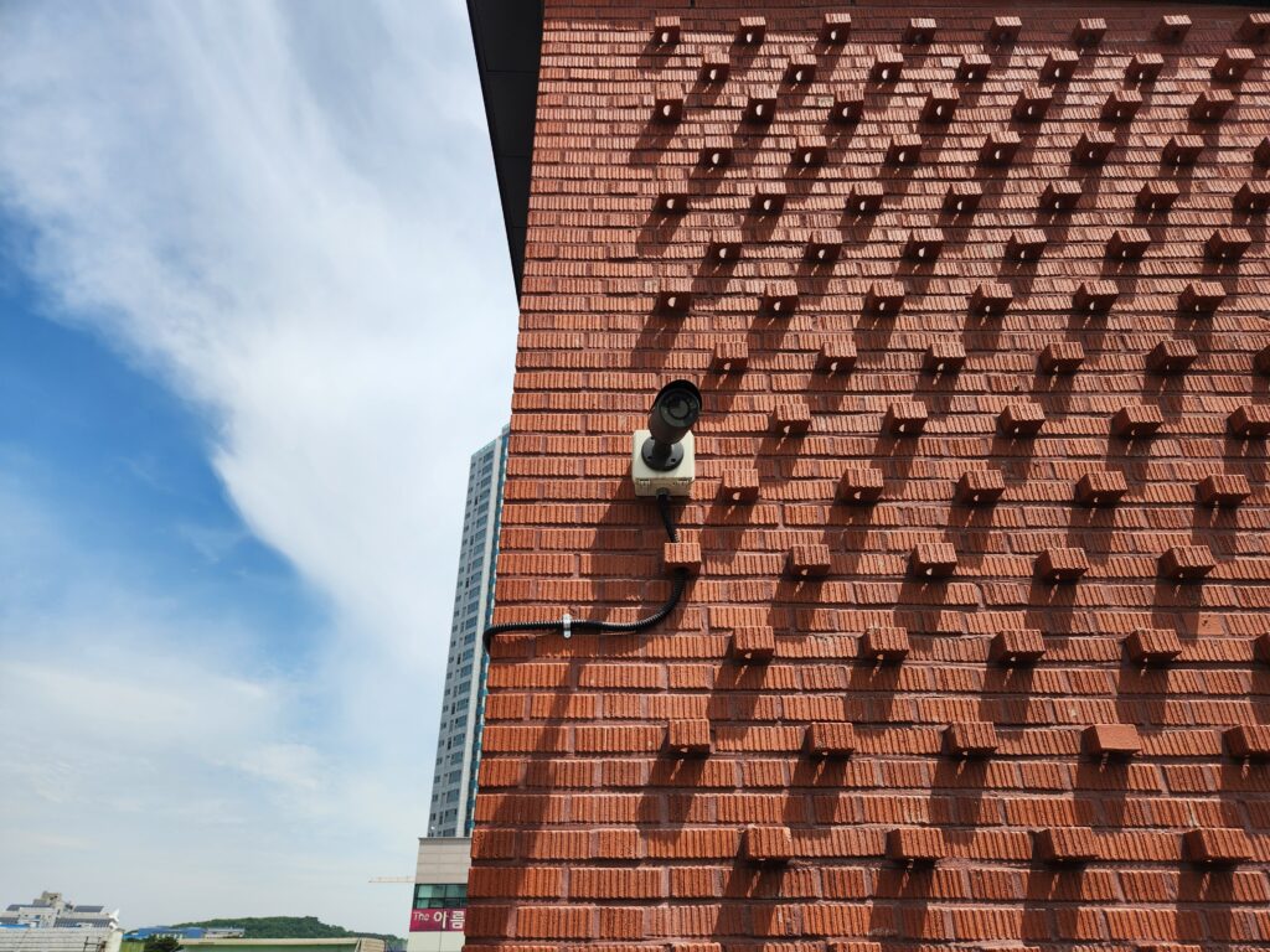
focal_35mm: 23
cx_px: 635
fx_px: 844
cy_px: 476
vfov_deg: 58.9
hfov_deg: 73.9
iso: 20
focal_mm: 5.4
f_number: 1.8
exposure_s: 1/2283
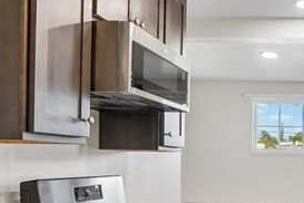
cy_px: 172
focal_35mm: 60
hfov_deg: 29.6
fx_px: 507
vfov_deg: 22.2
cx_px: 346
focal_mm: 16
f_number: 8
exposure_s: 1/15
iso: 400
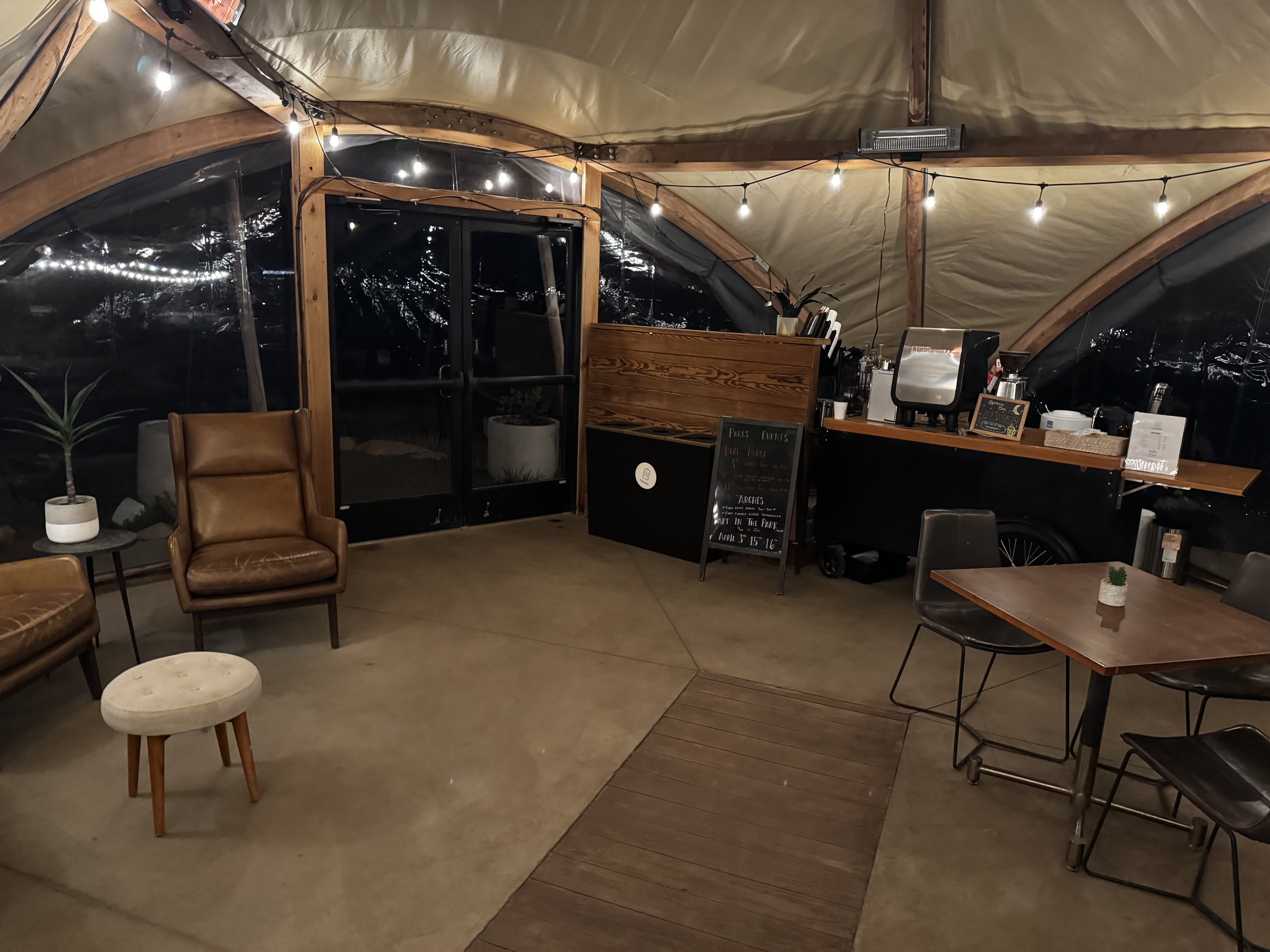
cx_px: 635
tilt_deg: -13.5
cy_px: 476
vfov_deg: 56.8
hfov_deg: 71.6
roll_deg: -2.0
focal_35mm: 24
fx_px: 881
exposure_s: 1/30
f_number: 1.78
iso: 1000
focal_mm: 6.76
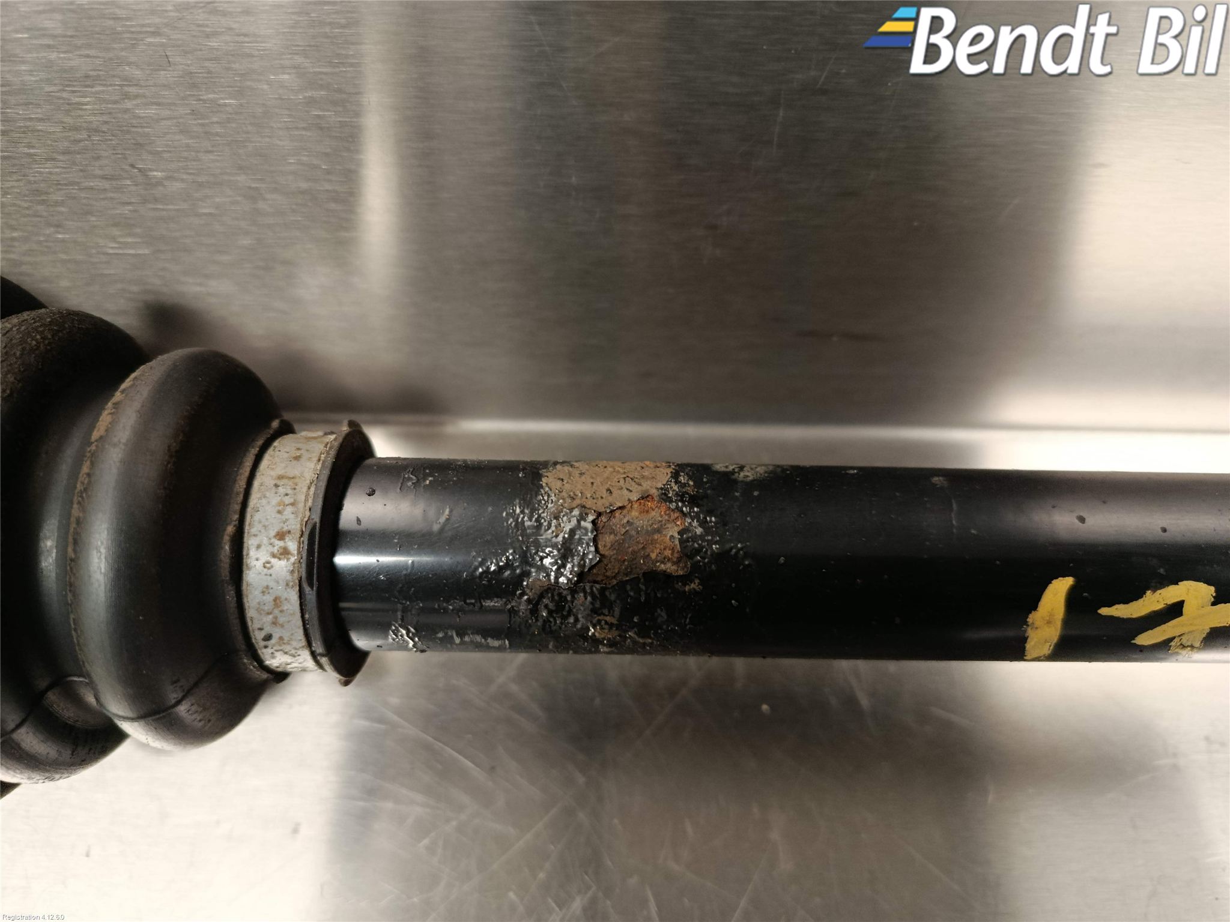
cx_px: 615
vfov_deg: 56.8
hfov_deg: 71.6
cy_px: 461
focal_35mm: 24
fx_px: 853
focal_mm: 5.24
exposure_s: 1/25
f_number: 1.7
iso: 1439
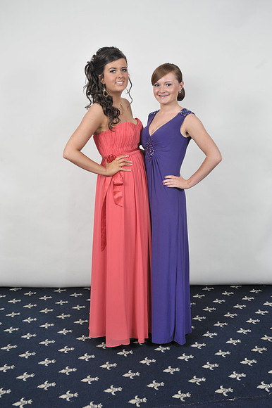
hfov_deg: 31.9
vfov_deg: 46.4
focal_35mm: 42
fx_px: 477
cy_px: 204
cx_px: 136
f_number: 7.1
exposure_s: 1/160
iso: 1000
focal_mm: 42
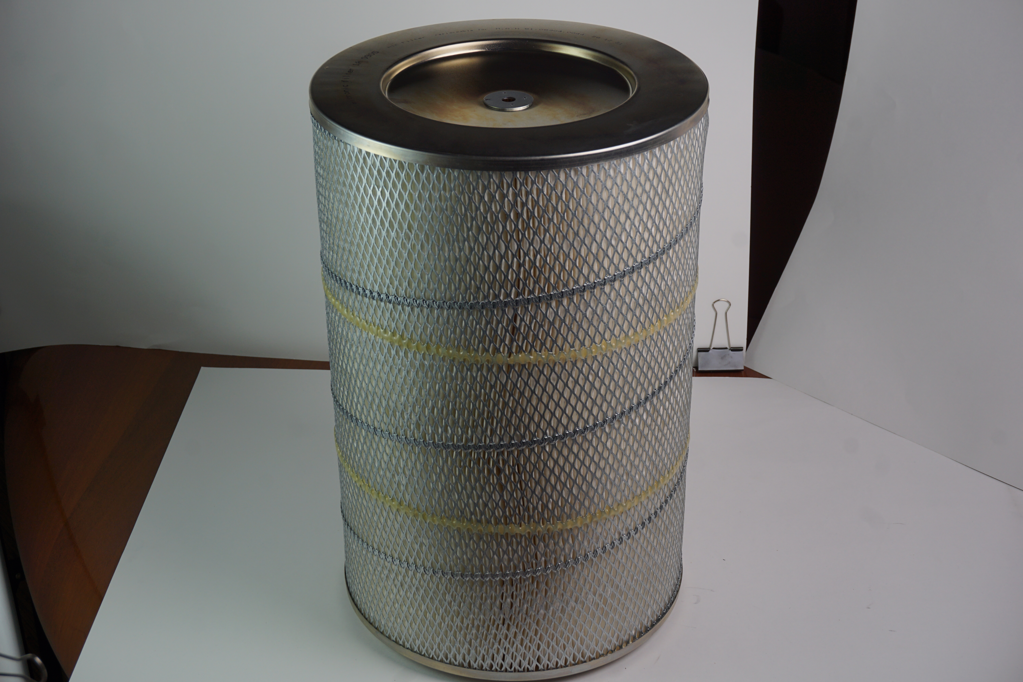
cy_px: 341
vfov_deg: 25.8
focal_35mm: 52
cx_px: 512
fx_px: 1492
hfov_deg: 37.9
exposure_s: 1/15
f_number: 8
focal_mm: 35
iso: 100
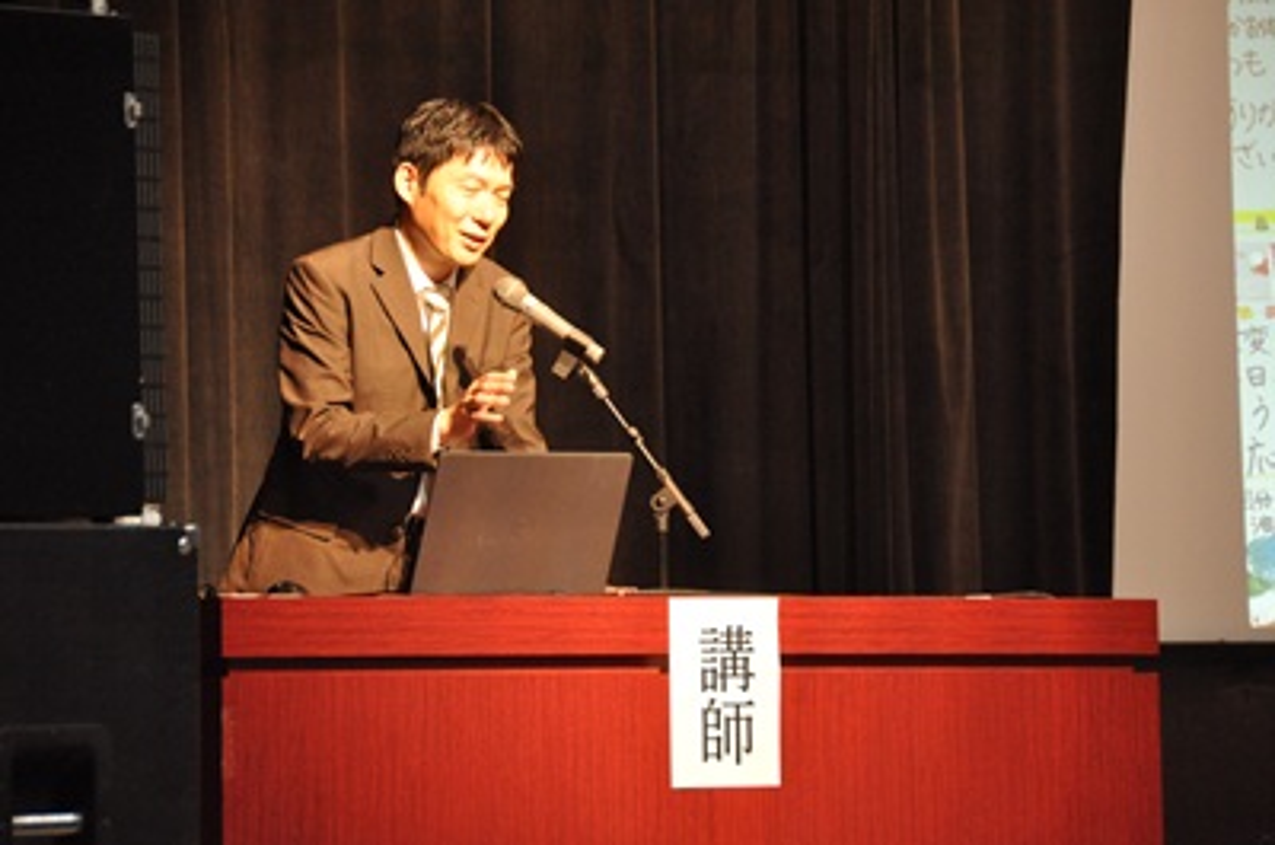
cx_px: 638
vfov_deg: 7.0
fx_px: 6892
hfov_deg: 10.6
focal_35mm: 195
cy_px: 422
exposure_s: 1/50
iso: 2500
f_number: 5.6
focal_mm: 130
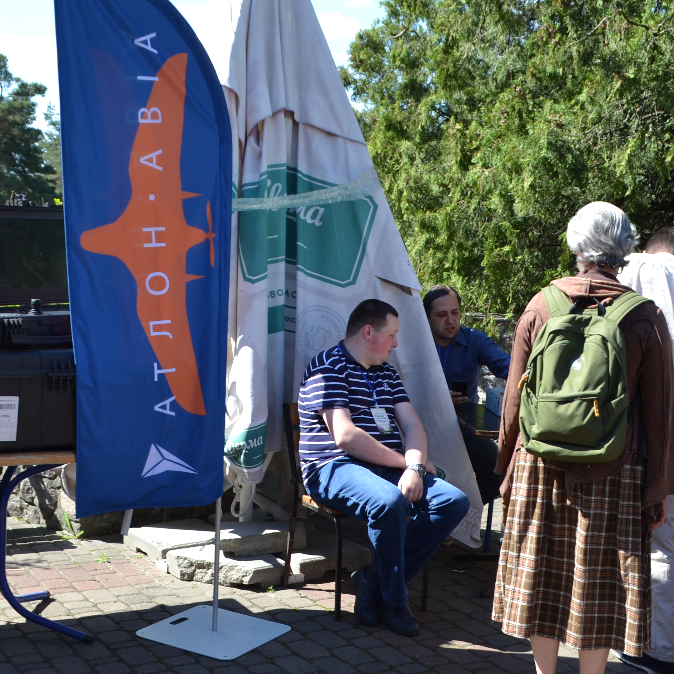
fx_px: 1079
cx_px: 284
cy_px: 325
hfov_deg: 34.6
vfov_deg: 34.7
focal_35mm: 49
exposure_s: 1/160
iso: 100
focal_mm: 18
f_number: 6.3
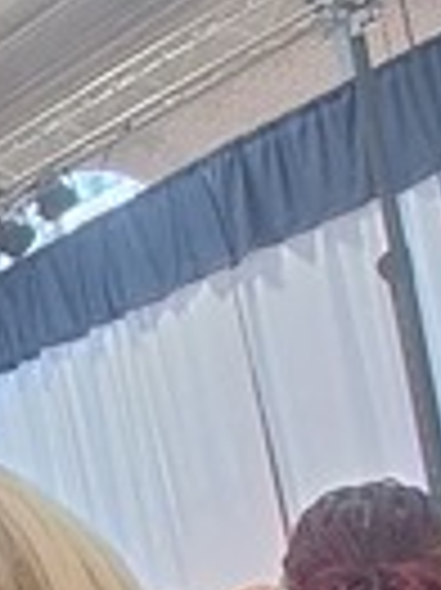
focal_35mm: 102
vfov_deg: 16.6
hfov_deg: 8.8
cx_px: -1184
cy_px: 1004
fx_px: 1735
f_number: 2.2
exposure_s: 1/40
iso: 100
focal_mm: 1.74
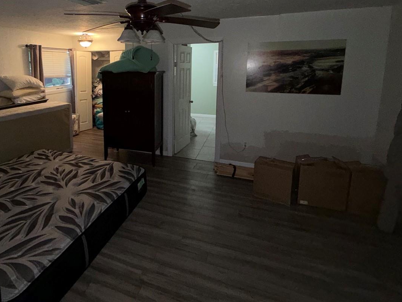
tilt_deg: -9.5
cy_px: 100
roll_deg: +0.7
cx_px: 148
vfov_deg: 61.8
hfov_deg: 77.4
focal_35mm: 21
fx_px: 244
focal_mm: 2.22
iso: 160
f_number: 2.2
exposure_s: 1/40
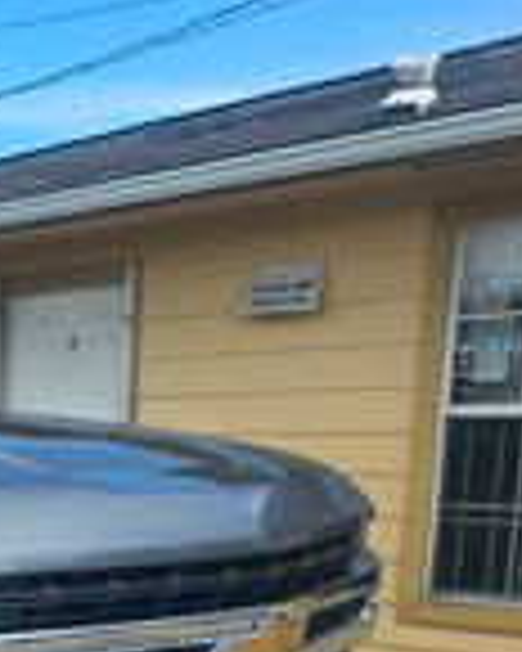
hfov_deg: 21.4
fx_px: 1197
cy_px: 665
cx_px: -216
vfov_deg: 28.4
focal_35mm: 62
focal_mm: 6.3
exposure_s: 1/400
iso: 12
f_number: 1.7
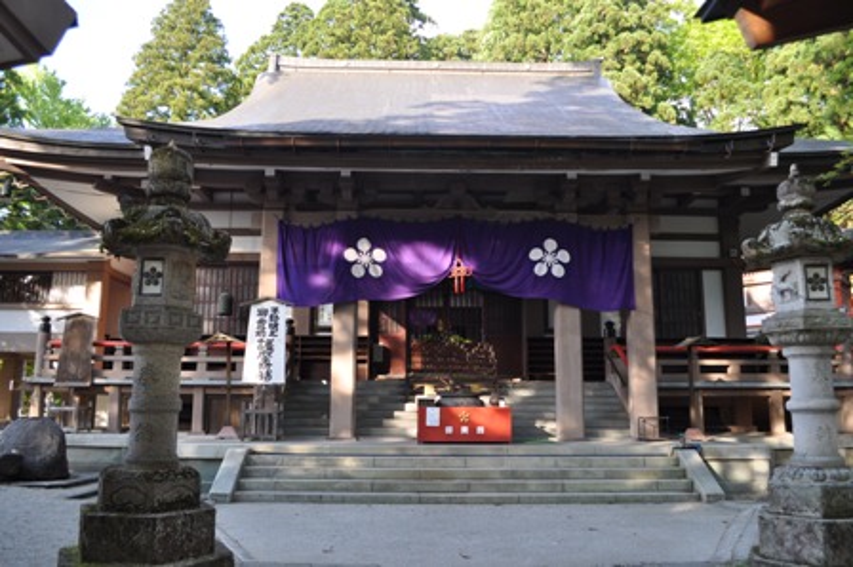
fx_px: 639
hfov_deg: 67.4
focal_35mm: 27
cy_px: 284
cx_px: 426
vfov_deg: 47.9
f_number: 5
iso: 200
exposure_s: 1/100
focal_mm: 18
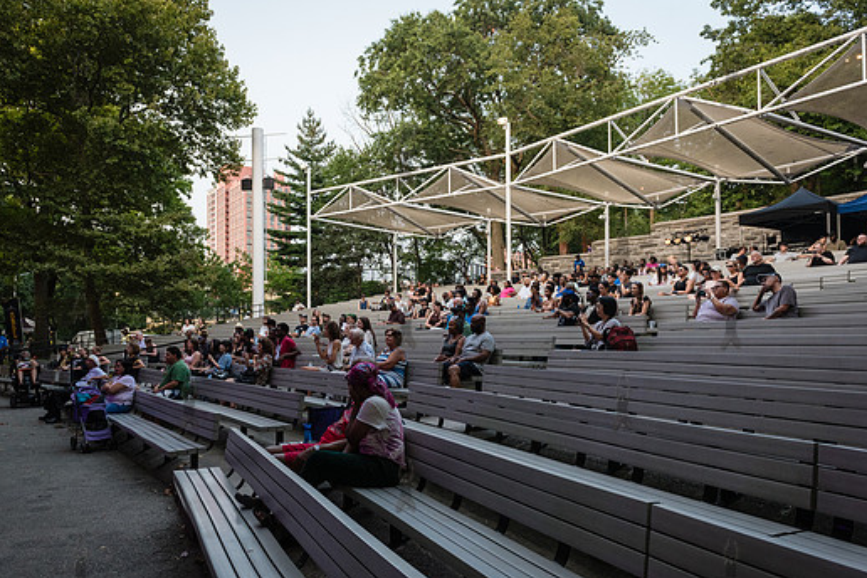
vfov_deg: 47.8
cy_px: 320
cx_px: 405
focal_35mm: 27
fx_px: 650
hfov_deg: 67.3
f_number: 4
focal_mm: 24
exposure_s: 1/640
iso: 2000
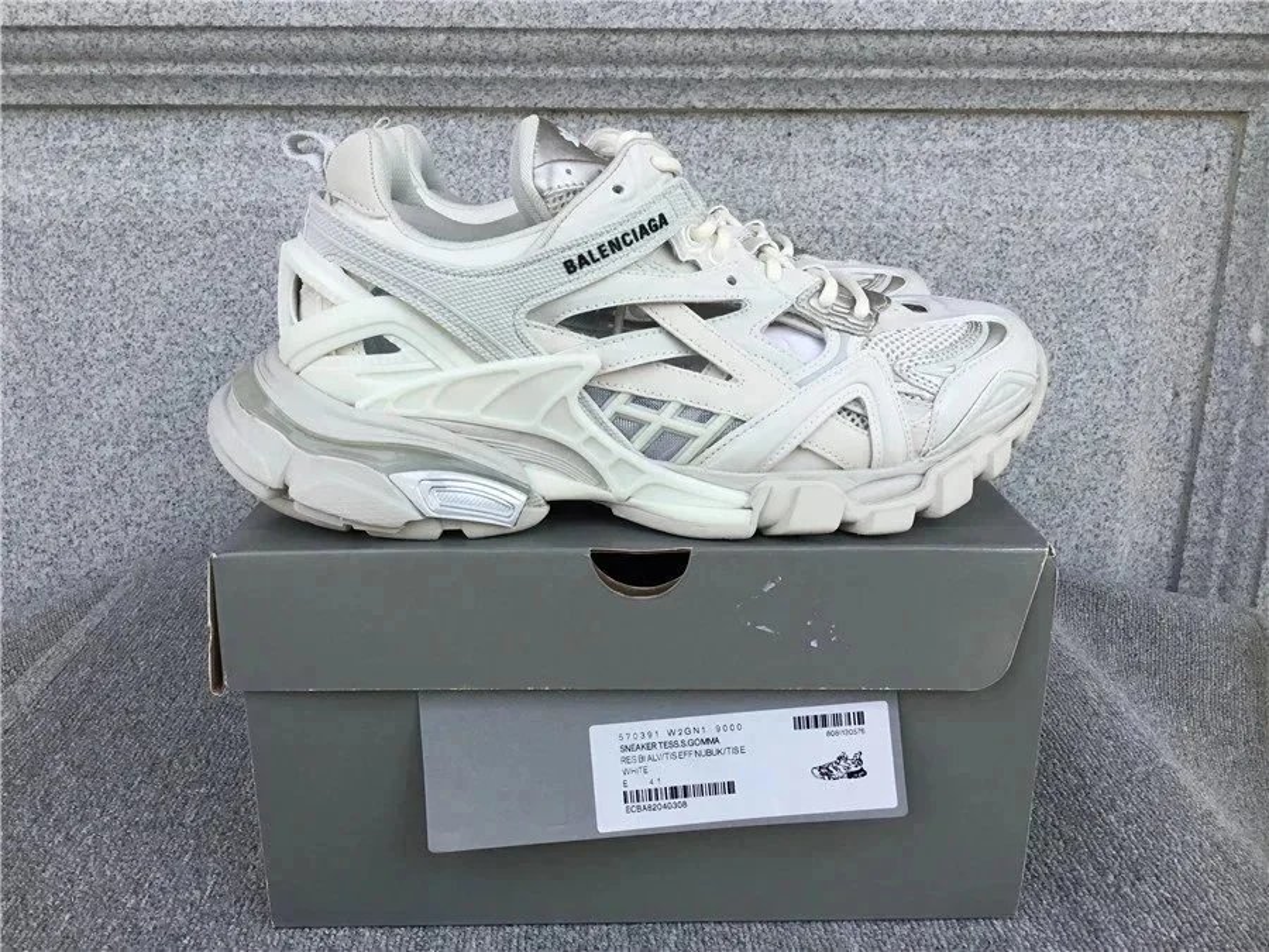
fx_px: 1136
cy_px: 476
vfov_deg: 45.4
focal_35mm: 31
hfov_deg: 58.4
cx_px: 634
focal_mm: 3.3
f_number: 2.4
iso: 25
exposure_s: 1/522
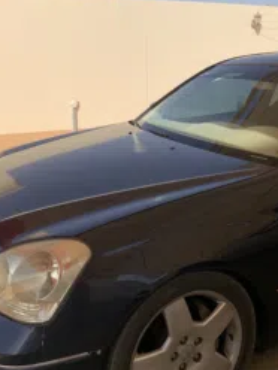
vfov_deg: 44.4
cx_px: 152
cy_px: 137
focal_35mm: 42
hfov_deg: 34.3
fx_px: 450
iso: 25
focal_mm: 4.25
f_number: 1.8
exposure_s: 1/3185
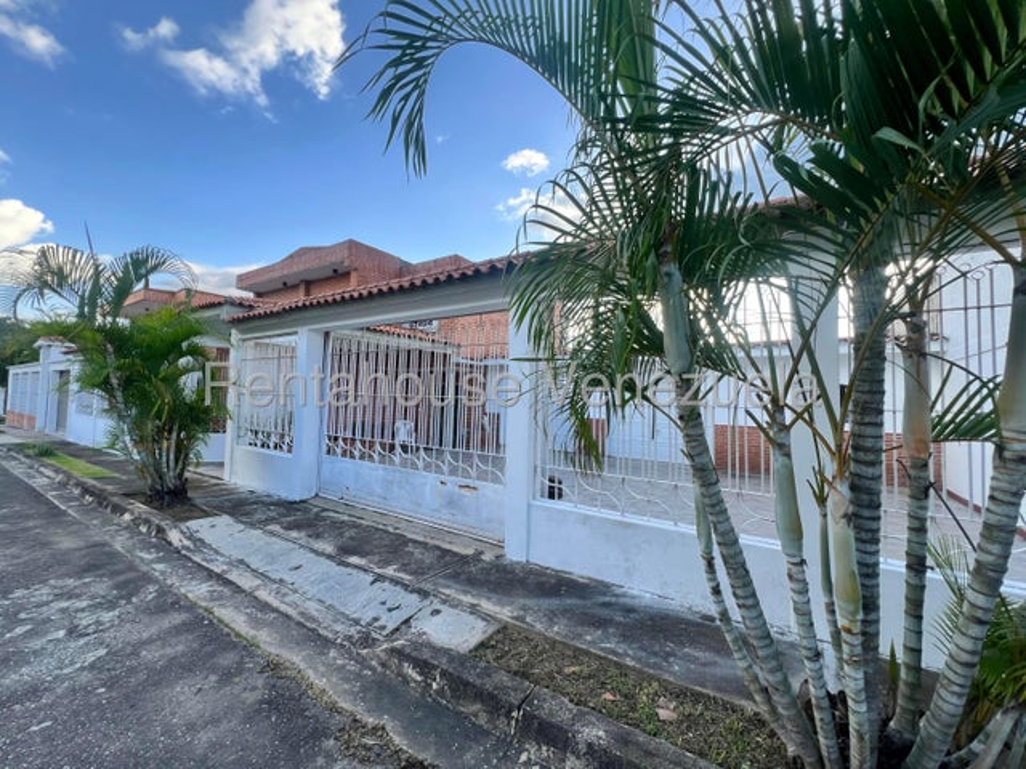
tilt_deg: +2.3
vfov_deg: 89.9
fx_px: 385
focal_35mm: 13
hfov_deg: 106.2
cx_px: 513
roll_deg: -1.2
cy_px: 384
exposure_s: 1/231
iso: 32
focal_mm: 1.57
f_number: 1.8
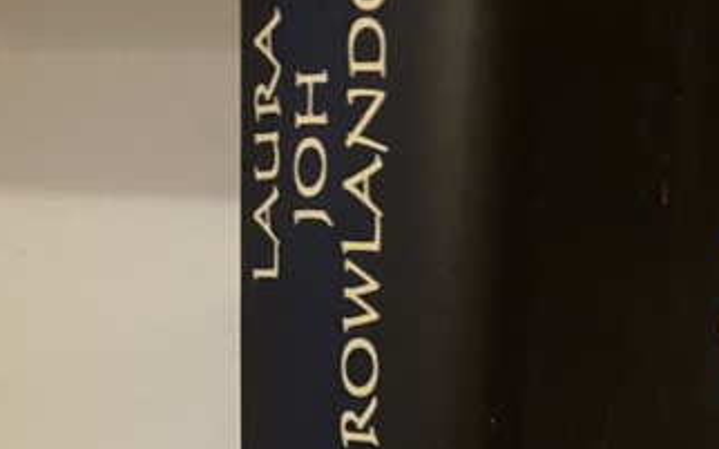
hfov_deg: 26.4
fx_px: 1508
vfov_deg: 15.0
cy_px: 766
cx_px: 566
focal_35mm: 77
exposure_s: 1/25
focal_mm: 4.25
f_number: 1.8
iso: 800
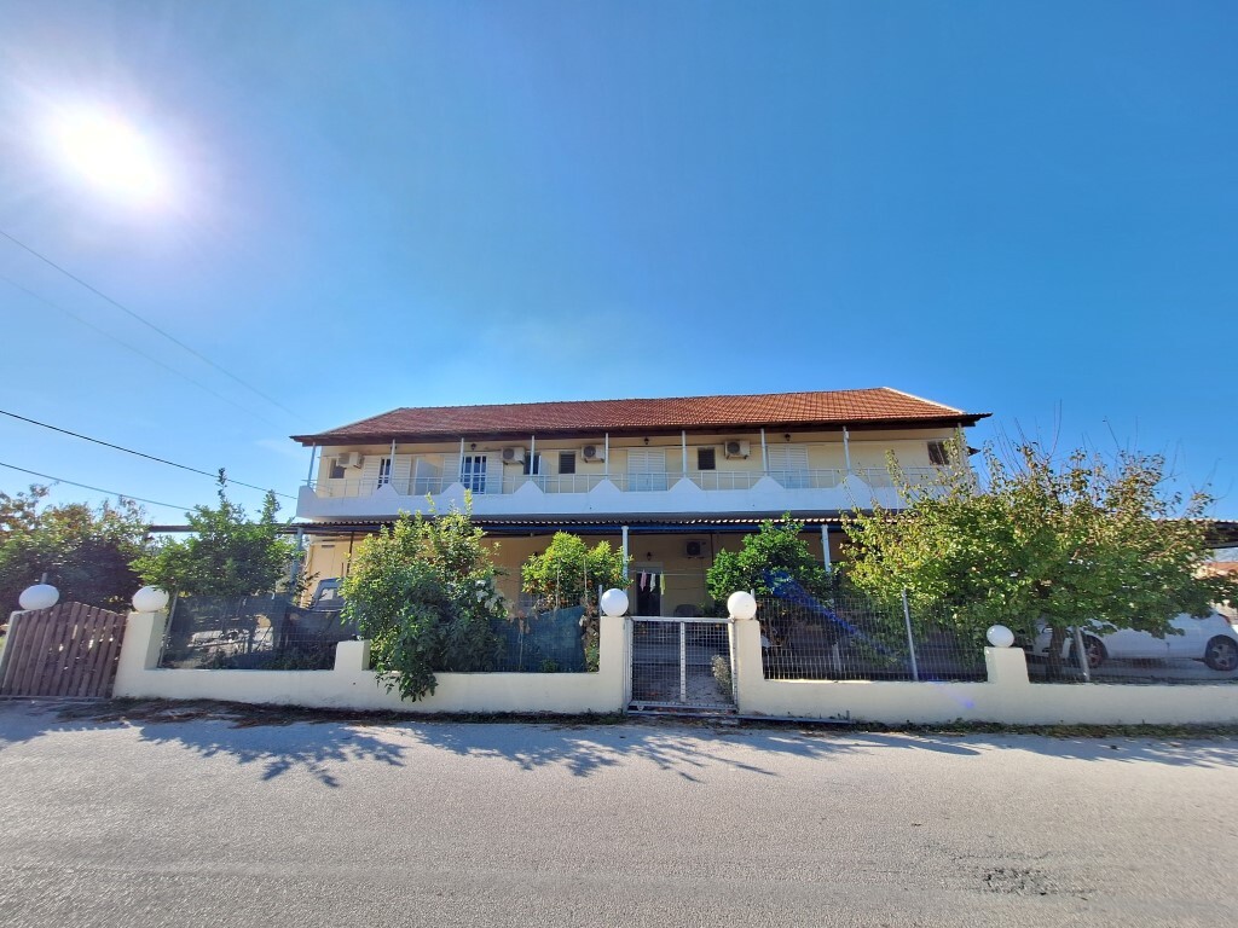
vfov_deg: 89.9
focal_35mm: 13
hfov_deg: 106.2
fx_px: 465
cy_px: 464
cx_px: 619
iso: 40
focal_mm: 1.74
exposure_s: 1/1815
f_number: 2.2
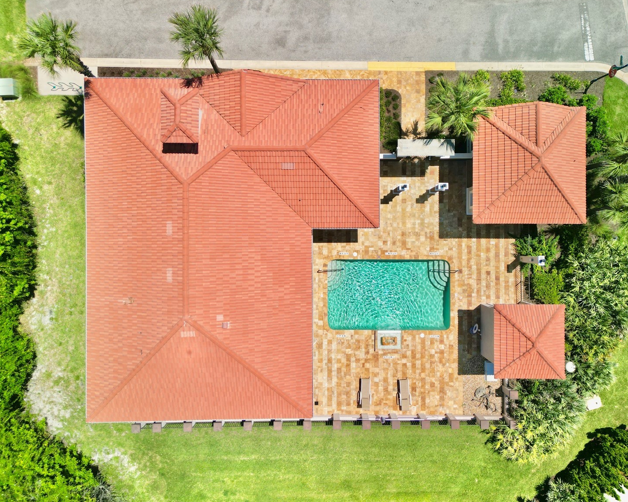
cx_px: 331
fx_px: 483
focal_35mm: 26
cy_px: 248
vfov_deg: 54.9
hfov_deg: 66.0
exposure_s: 1/2000
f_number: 1.7
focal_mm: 6.72
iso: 100
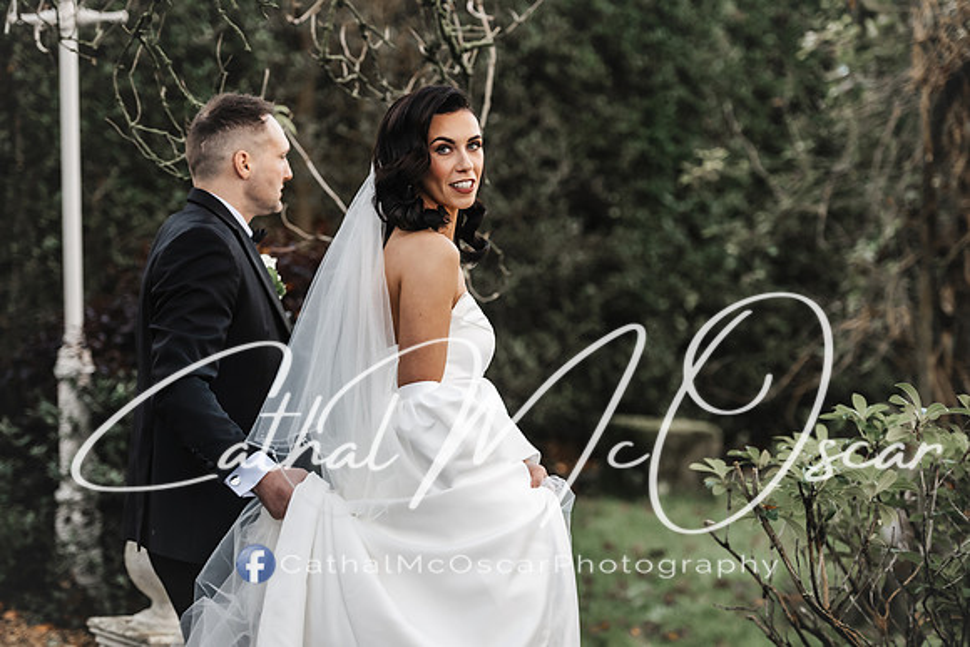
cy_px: 324
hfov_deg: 20.4
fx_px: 2695
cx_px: 485
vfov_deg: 13.7
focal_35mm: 100
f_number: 2.8
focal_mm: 100
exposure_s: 1/400
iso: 640
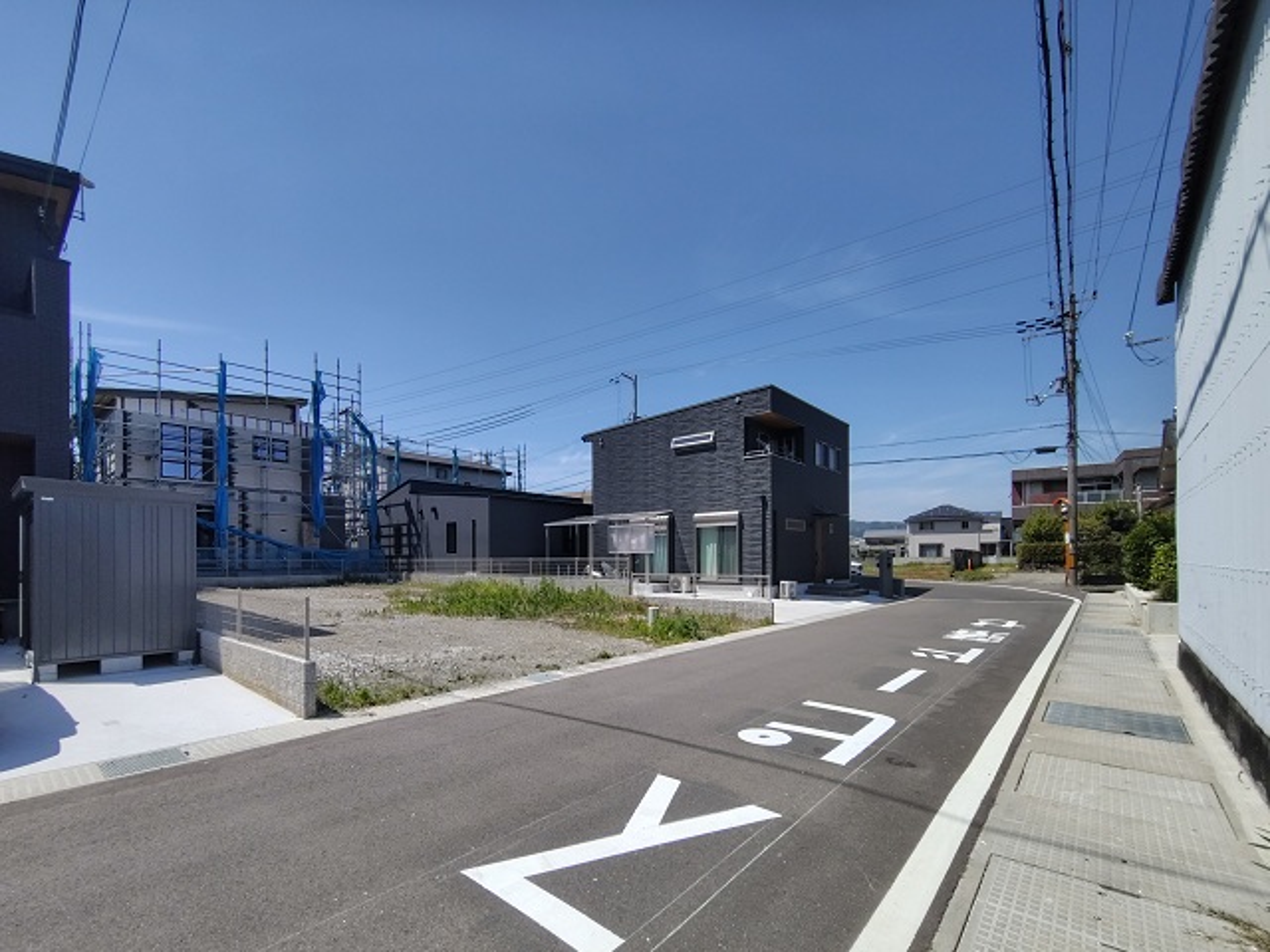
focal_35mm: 13
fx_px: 477
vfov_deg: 89.9
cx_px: 635
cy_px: 476
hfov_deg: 106.2
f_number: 2.2
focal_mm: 2.16
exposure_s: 1/1558
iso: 100
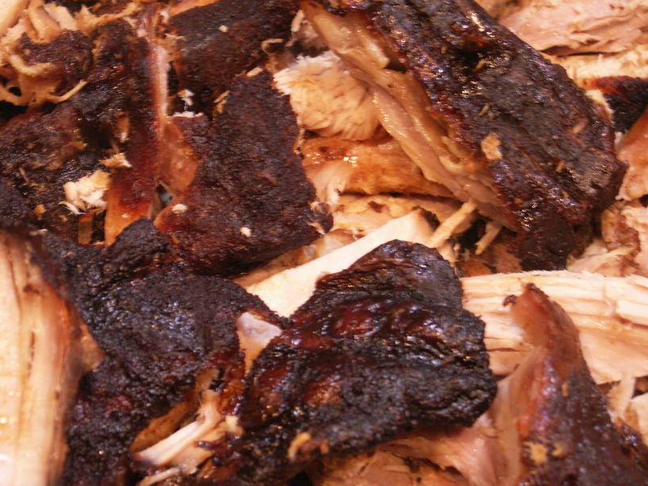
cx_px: 305
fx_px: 1292
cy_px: 242
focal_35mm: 69
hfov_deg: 28.2
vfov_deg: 21.3
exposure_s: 1/10
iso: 160
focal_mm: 10.28
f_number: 3.2
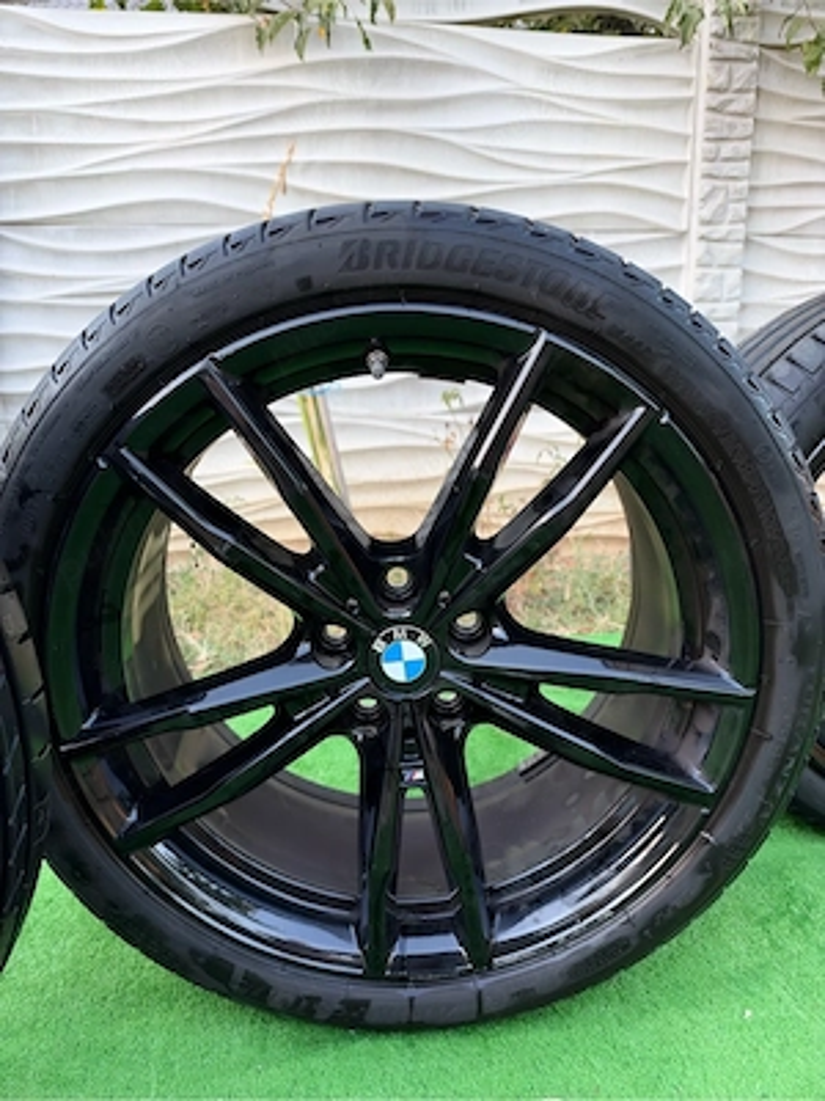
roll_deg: +0.1
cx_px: 412
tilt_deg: -13.1
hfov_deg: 56.8
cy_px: 550
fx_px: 763
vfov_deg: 71.6
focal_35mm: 24
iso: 400
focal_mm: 6.93
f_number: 1.48
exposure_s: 1/60
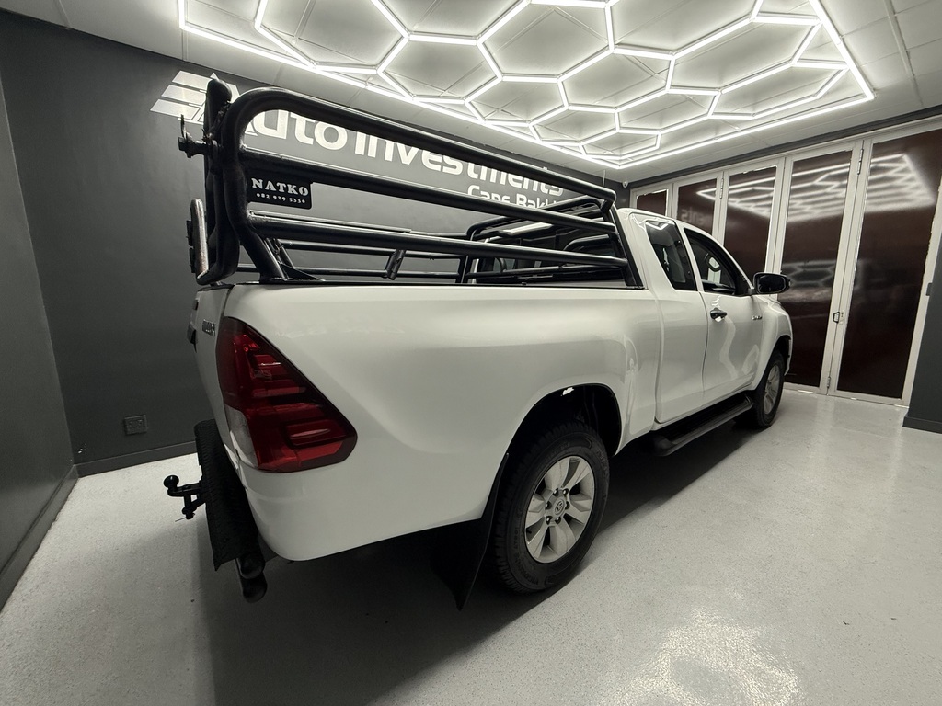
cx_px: 471
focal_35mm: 14
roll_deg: +0.8
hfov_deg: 102.1
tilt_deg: -8.8
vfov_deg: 85.7
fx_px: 381
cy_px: 353
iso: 250
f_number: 2.2
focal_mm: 2.22
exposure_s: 1/100
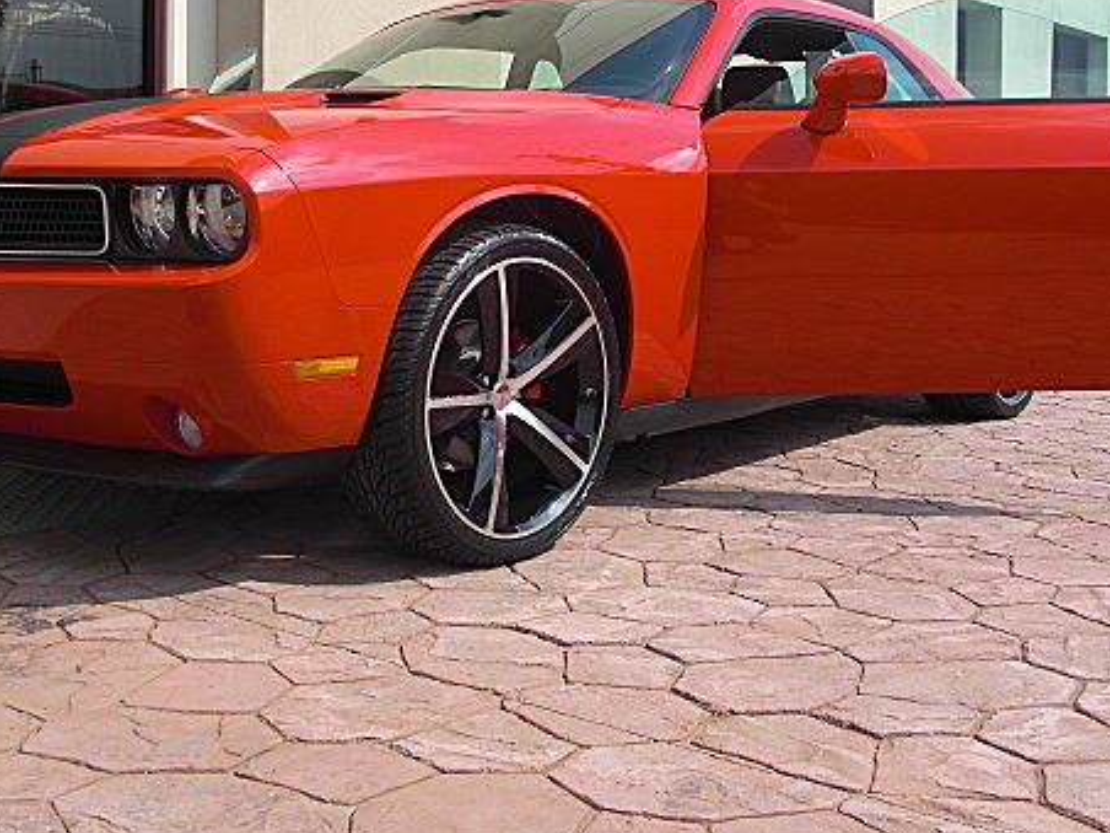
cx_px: 535
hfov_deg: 37.5
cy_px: 295
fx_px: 1635
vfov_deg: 28.4
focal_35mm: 51
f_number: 7.9
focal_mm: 6.3
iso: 50
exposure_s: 1/160
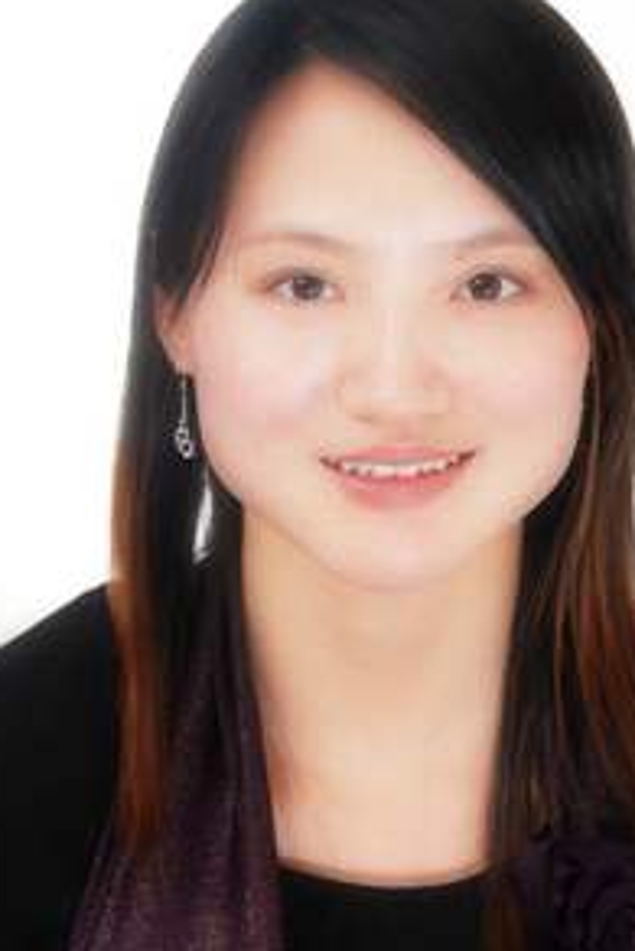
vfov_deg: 19.3
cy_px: 539
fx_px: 2801
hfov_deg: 12.9
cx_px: 378
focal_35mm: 106
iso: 200
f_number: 4
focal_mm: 50
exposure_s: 1/125
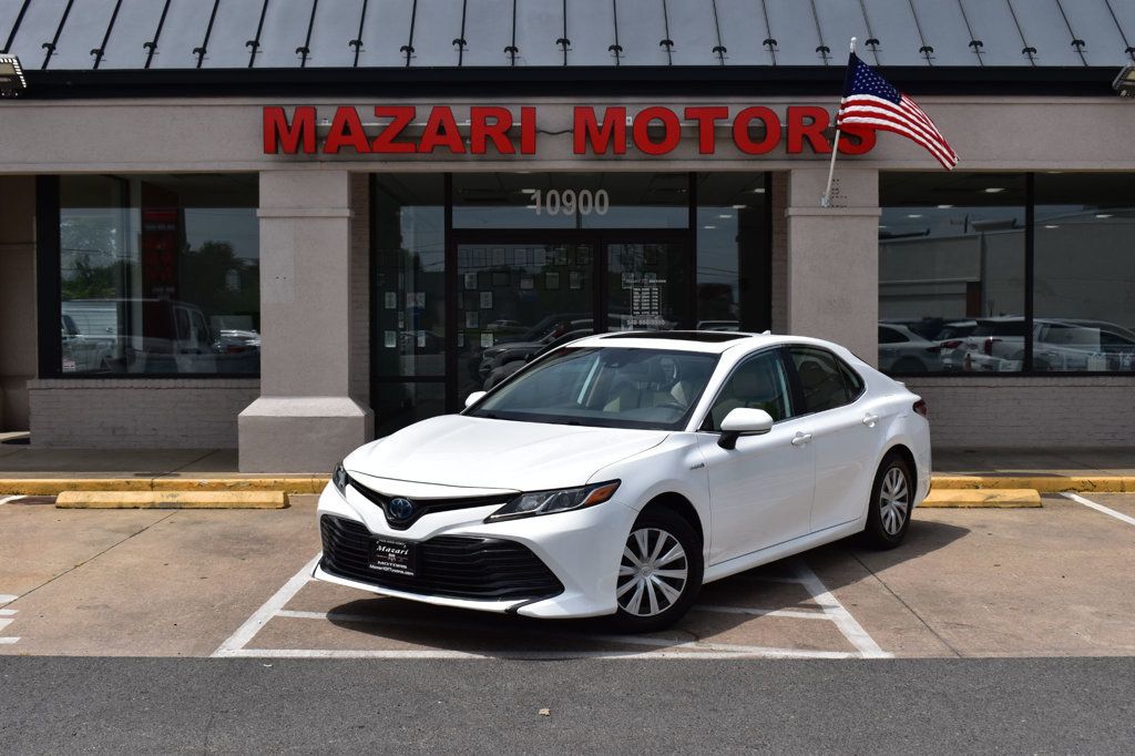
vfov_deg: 29.8
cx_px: 568
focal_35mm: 45
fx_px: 1418
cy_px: 378
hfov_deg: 43.6
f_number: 11
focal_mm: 30
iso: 200
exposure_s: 1/640
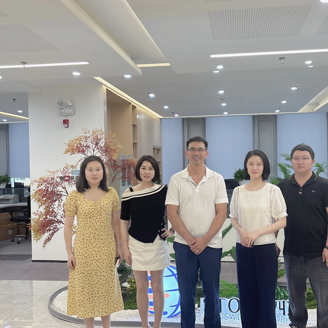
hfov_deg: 42.8
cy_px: 169
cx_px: 185
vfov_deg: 42.8
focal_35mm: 39
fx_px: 418
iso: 100
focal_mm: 5.96
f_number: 1.6
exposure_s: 1/100
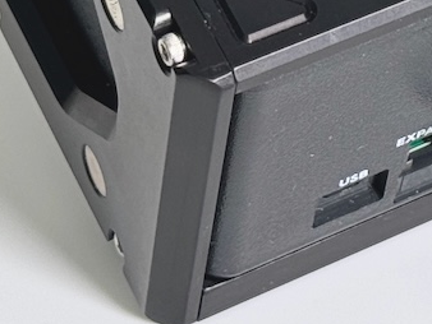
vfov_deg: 6.3
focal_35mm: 227
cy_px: -365
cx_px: 502
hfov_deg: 8.6
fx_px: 2835
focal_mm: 6.76
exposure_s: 1/164
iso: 64
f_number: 1.78
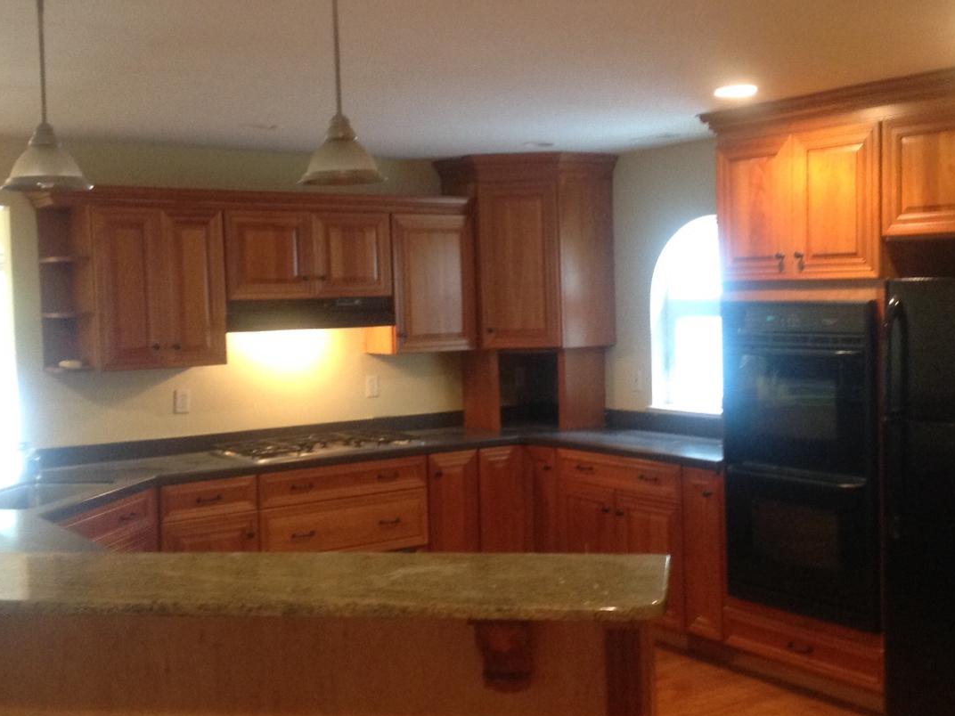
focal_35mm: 47
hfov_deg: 40.4
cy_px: 338
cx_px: 510
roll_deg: +0.8
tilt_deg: -3.6
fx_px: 1297
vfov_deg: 30.9
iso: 250
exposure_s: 1/15
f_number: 2.4
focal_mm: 4.28
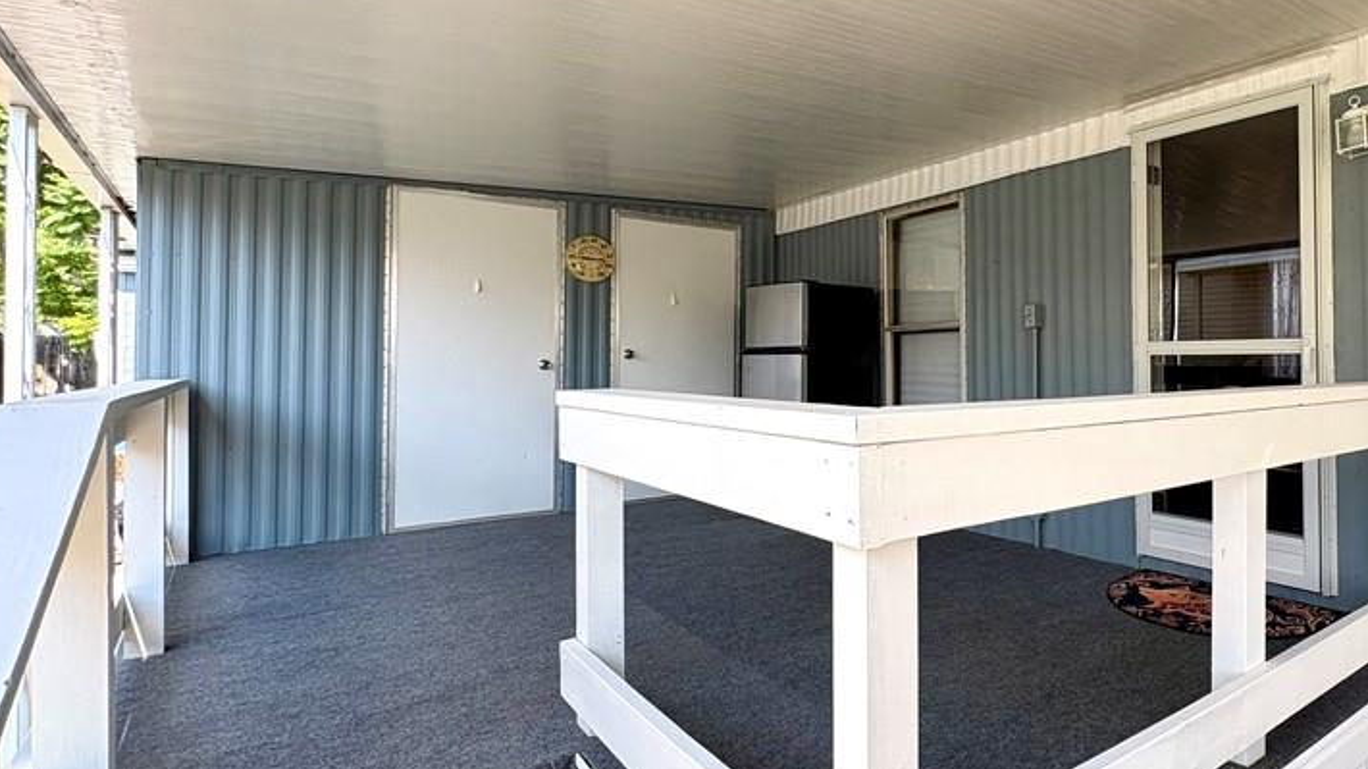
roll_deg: +0.9
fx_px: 798
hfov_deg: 77.1
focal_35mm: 22
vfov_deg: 51.4
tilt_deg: +0.6
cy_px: 351
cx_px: 969
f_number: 2.2
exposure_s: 1/332
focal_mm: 2.22
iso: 40
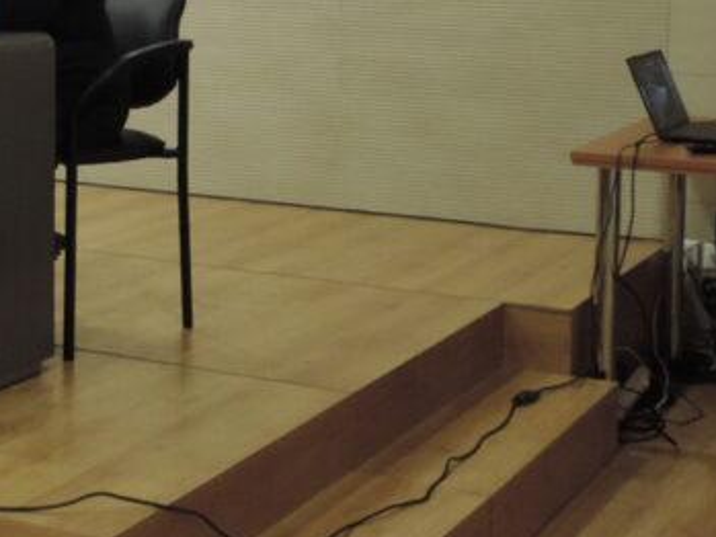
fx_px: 1821
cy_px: 16
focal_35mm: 88
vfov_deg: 16.5
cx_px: 113
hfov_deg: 21.9
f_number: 3.1
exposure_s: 1/30
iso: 400
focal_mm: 5.3
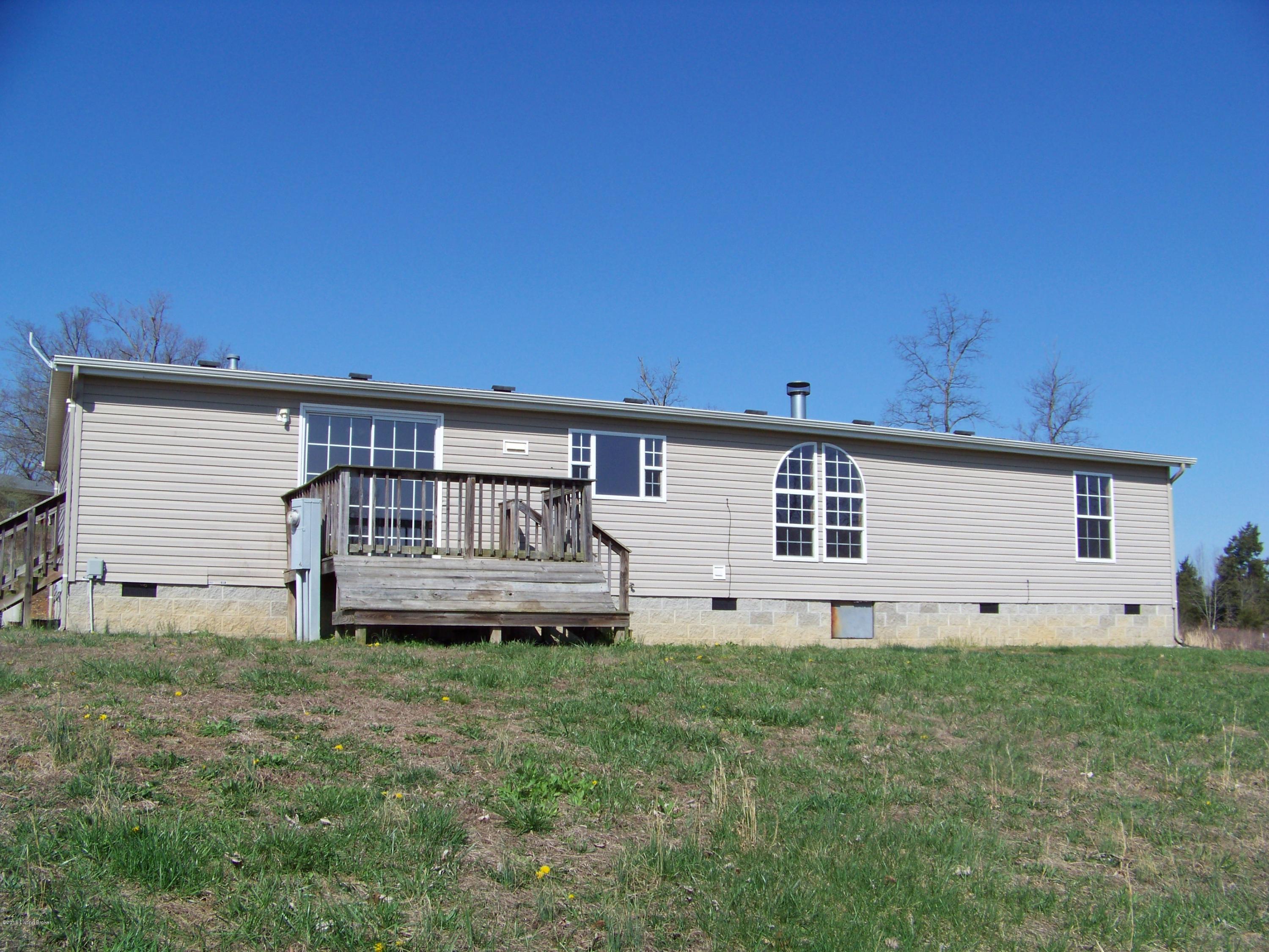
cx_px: 634
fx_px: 1320
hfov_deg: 51.4
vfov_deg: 39.7
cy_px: 476
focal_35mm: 36
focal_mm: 5.85
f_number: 4
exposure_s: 1/800
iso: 69
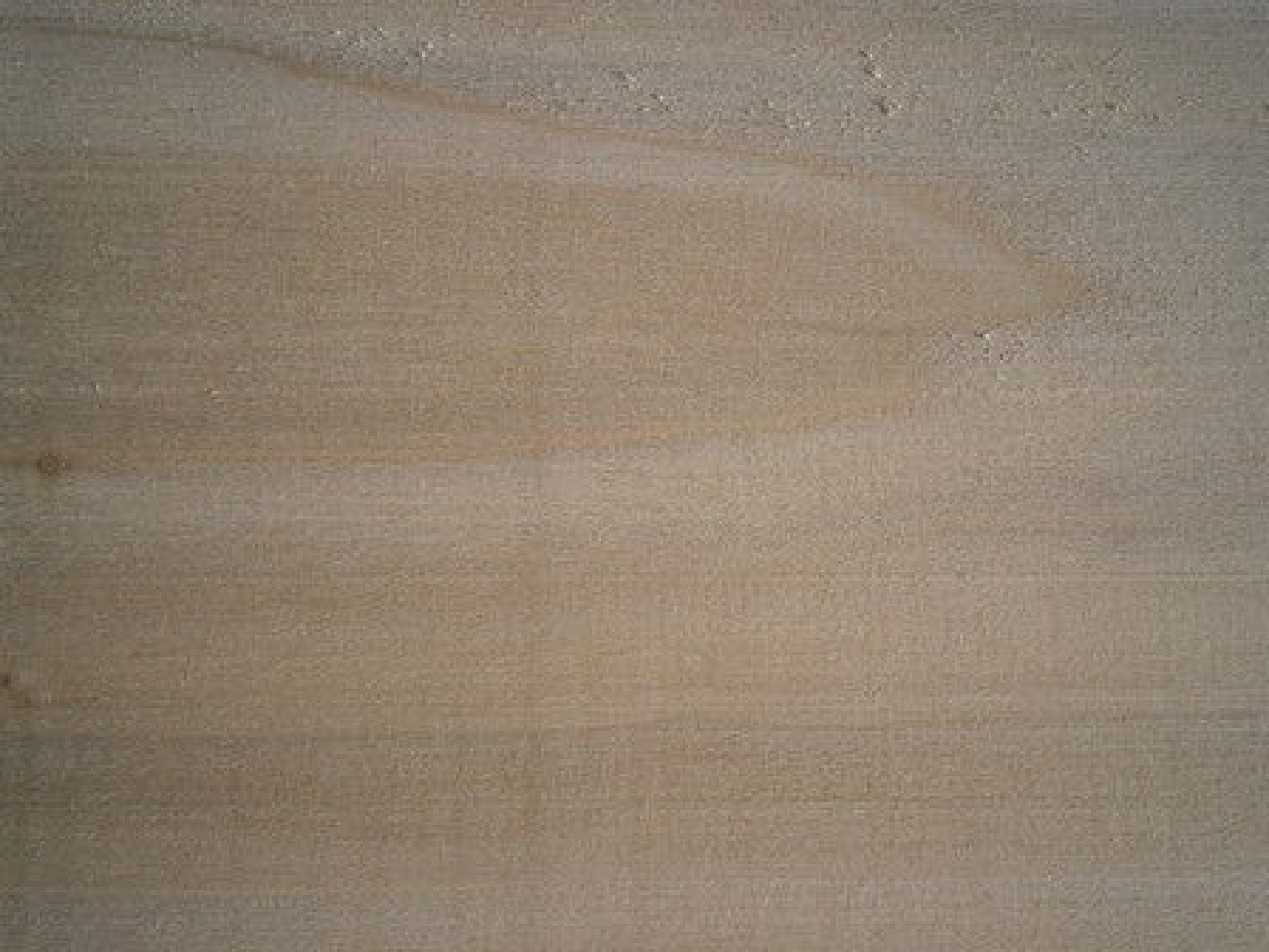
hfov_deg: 40.4
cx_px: 634
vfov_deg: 30.9
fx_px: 1723
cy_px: 476
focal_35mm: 47
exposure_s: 1/1250
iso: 80
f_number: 3.4
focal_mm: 8.3
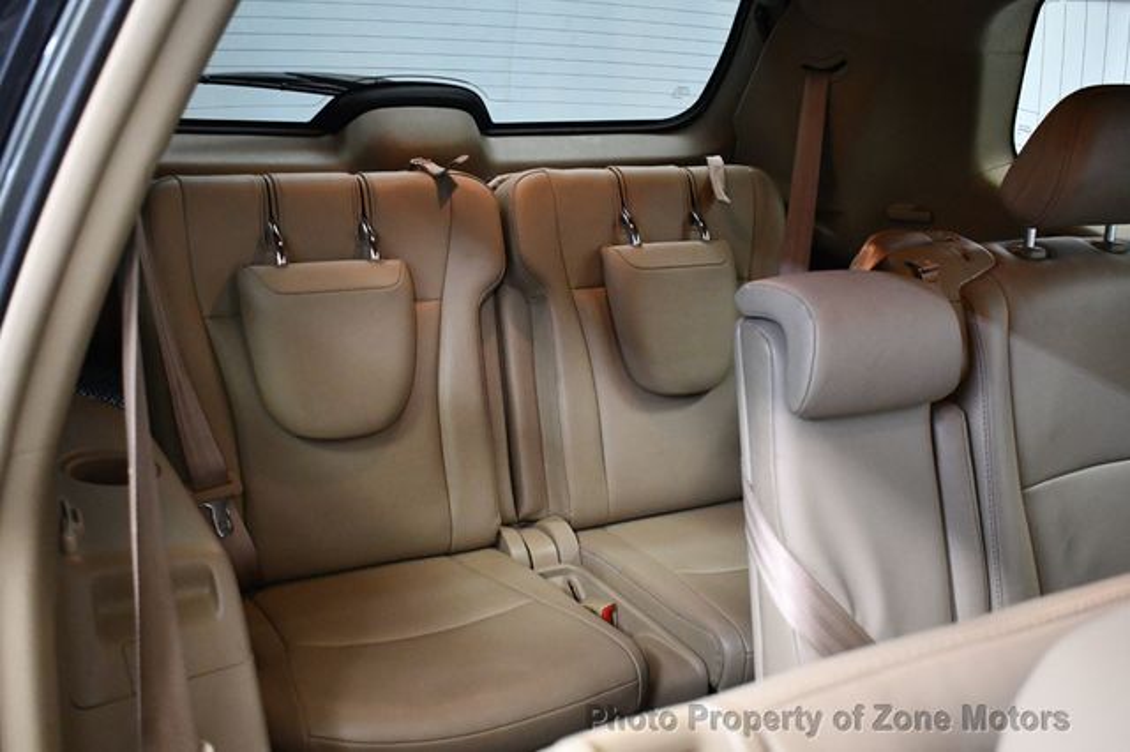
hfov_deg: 49.6
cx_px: 565
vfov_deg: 34.2
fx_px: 1223
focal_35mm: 39
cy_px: 376
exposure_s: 1/60
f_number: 4
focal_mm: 26
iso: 4500
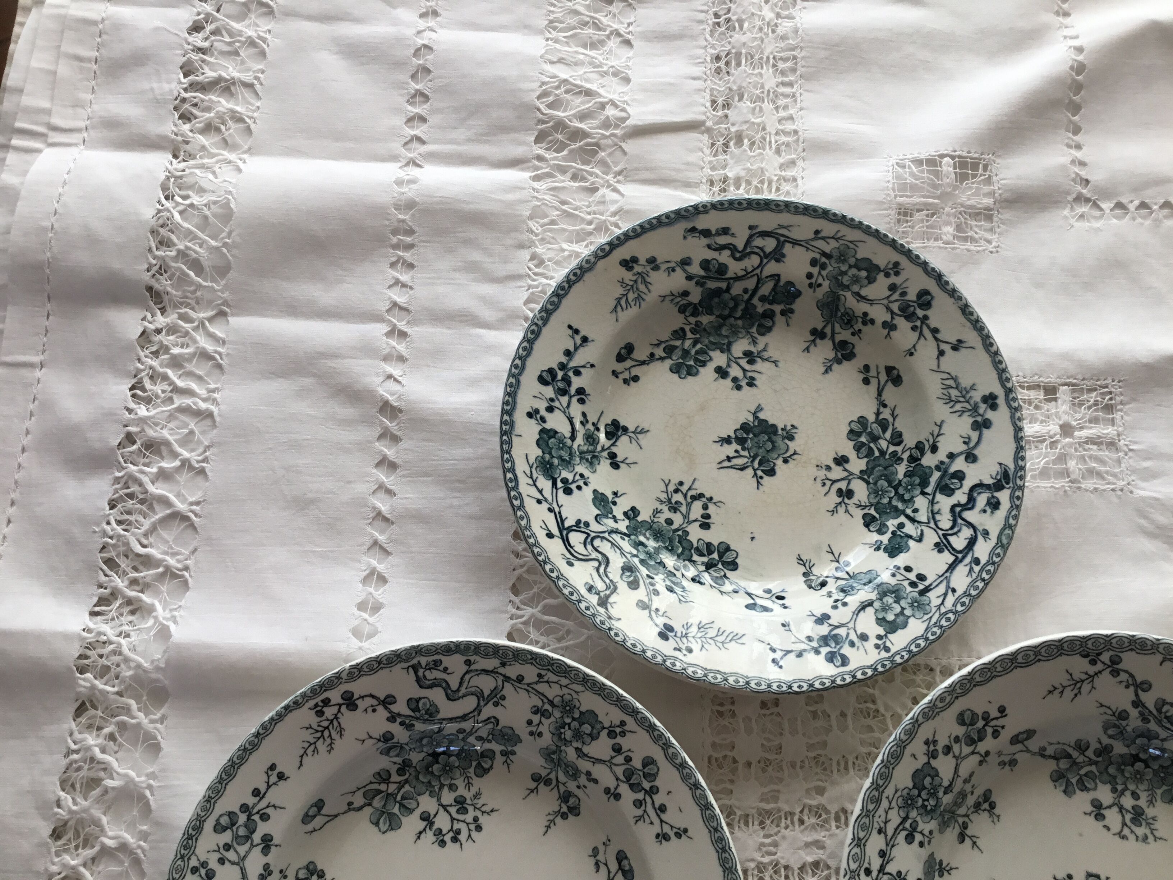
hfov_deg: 58.4
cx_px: 586
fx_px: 1050
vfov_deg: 45.4
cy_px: 440
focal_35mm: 31
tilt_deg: -74.6
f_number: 2.4
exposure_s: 1/100
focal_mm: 3.3
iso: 40
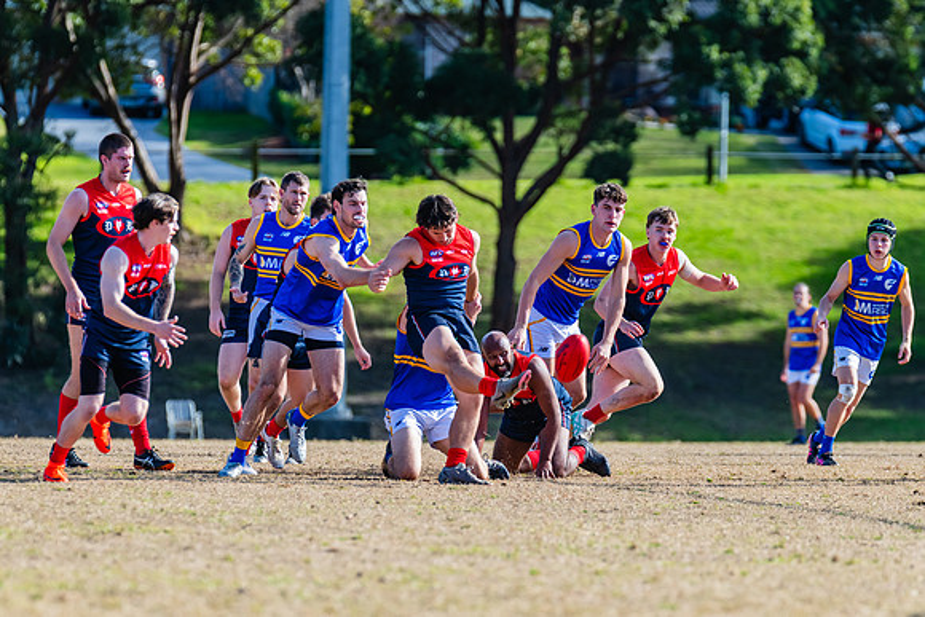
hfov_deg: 6.4
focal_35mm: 323
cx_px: 462
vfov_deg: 4.3
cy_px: 308
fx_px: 8297
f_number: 5.6
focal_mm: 310
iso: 640
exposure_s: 1/1600
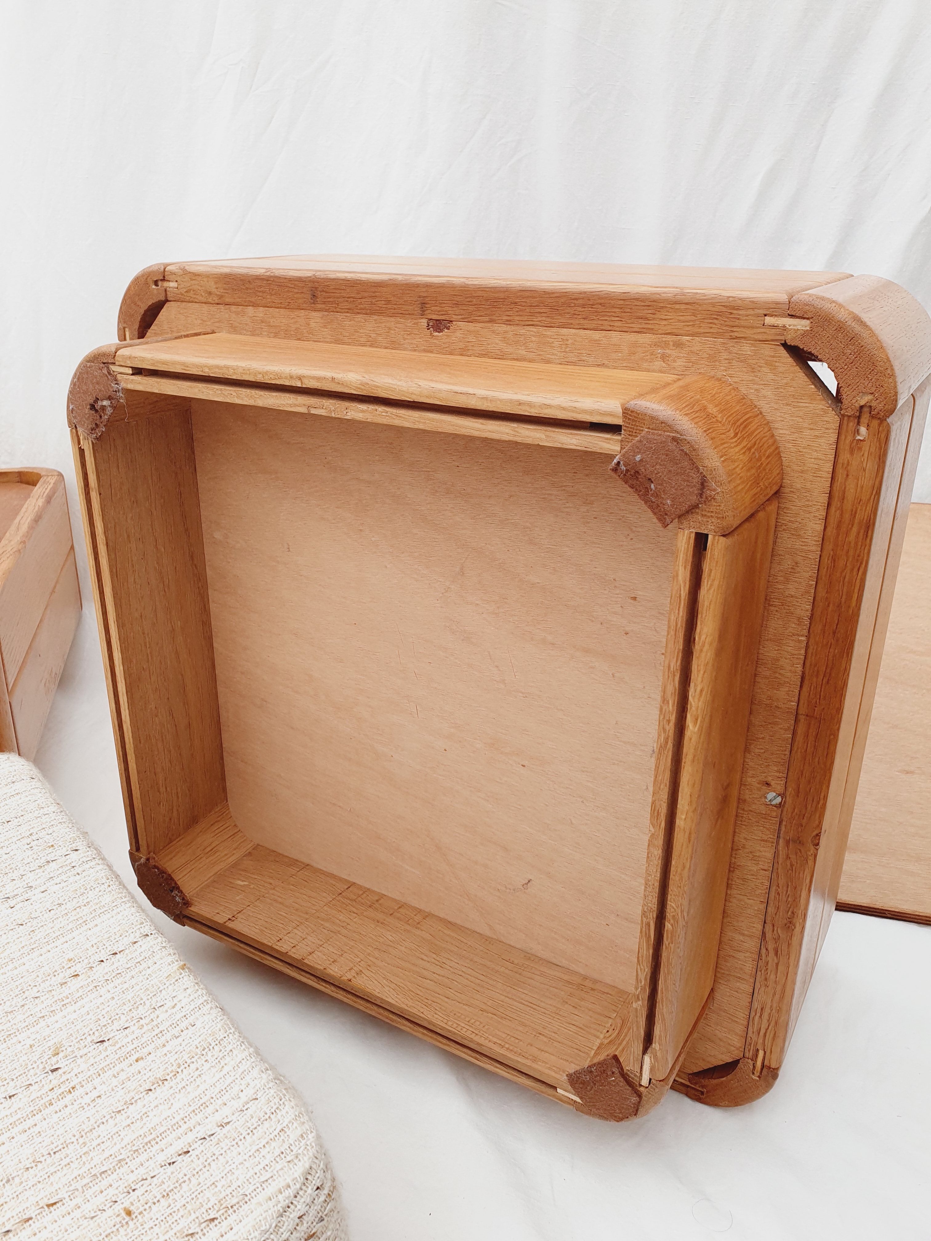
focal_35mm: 26
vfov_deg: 67.3
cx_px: 466
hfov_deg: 53.1
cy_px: 620
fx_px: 932
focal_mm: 4.32
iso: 50
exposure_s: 1/124
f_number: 2.4
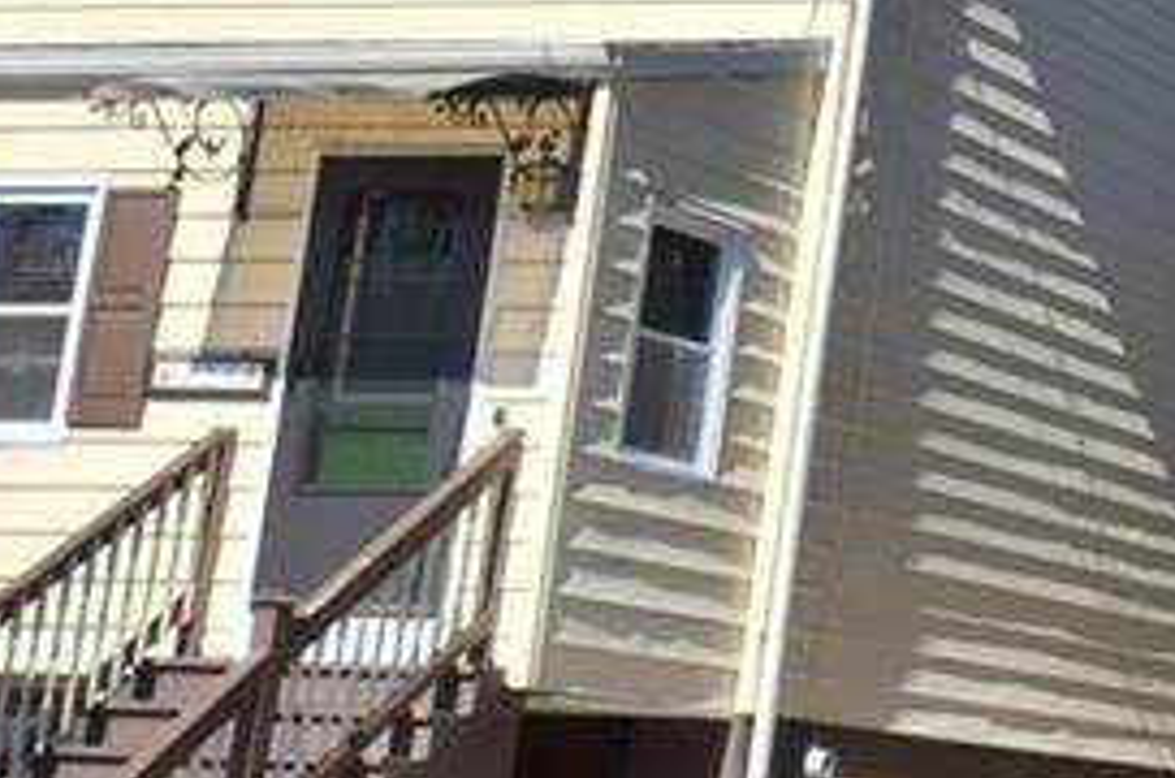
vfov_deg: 11.9
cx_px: 2086
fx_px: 3680
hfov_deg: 15.6
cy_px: -2
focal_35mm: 113
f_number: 9
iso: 100
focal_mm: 20
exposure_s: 1/320
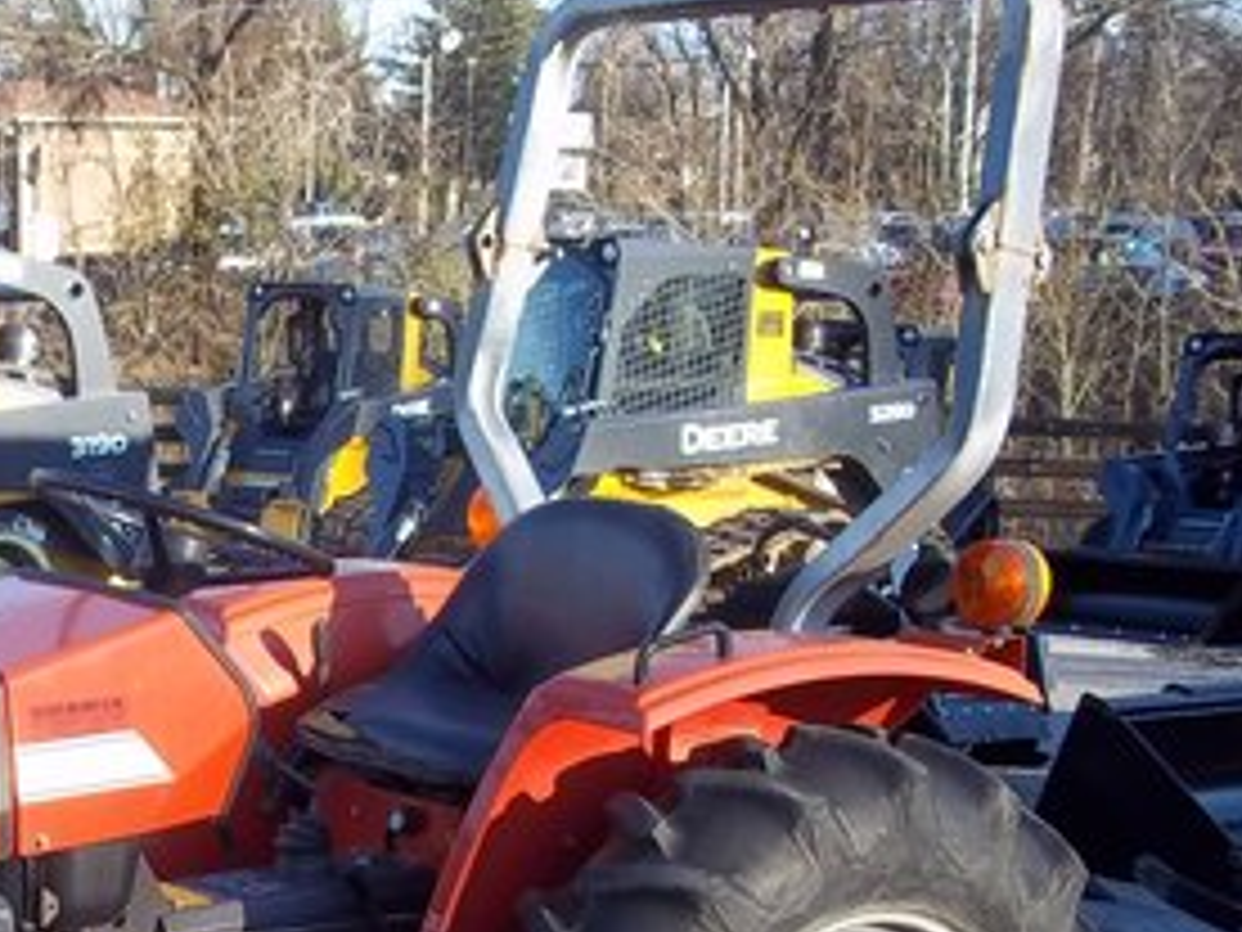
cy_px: 779
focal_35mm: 71
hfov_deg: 26.1
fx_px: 2547
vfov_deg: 20.4
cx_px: 27
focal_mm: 6.5
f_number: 3.1
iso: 80
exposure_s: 1/250
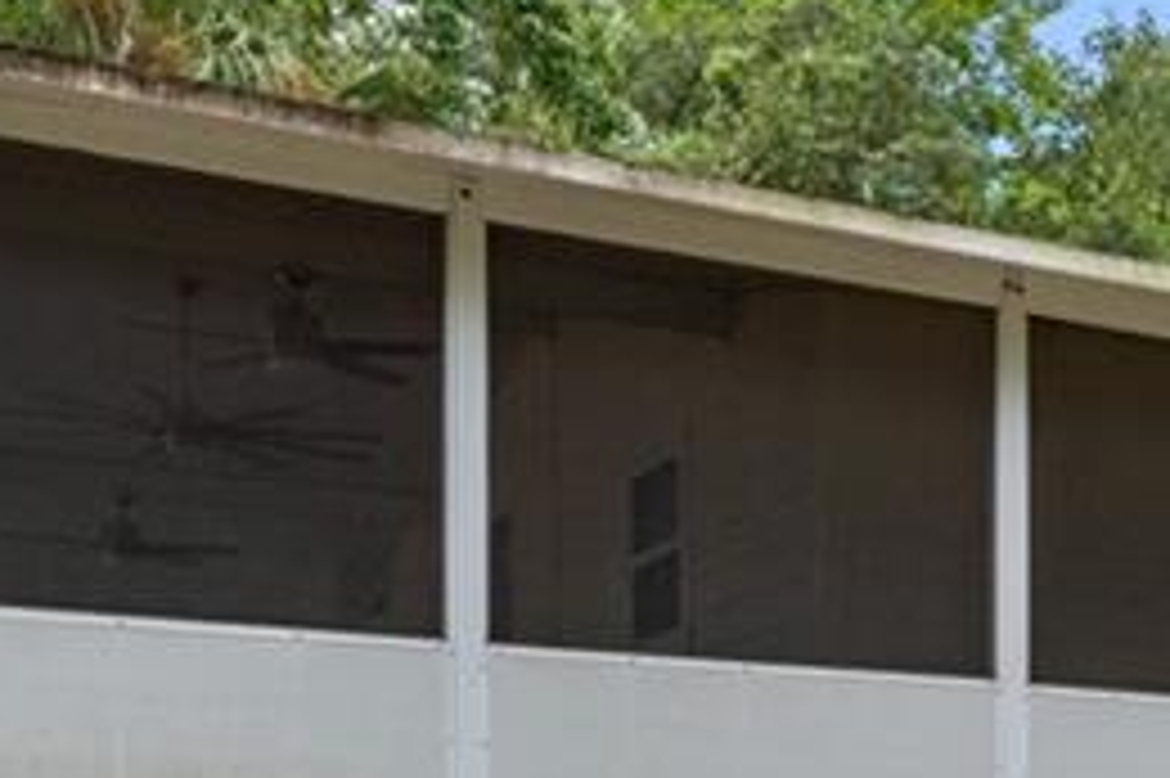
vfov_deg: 18.1
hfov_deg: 24.7
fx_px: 2306
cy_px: 967
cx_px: 1534
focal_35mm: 71
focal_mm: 12
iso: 320
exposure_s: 1/320
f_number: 8
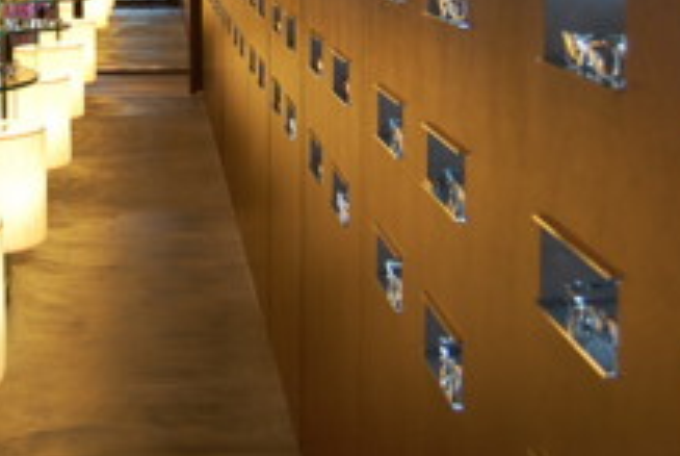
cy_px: 8
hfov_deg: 27.8
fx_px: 1343
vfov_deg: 18.8
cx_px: 131
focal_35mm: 71
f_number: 3.8
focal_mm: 23
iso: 400
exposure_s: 1/40
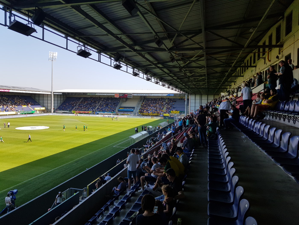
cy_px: 112
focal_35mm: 26
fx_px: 225
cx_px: 150
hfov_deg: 67.3
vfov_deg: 53.1
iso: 40
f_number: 1.7
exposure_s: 1/1104
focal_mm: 4.2
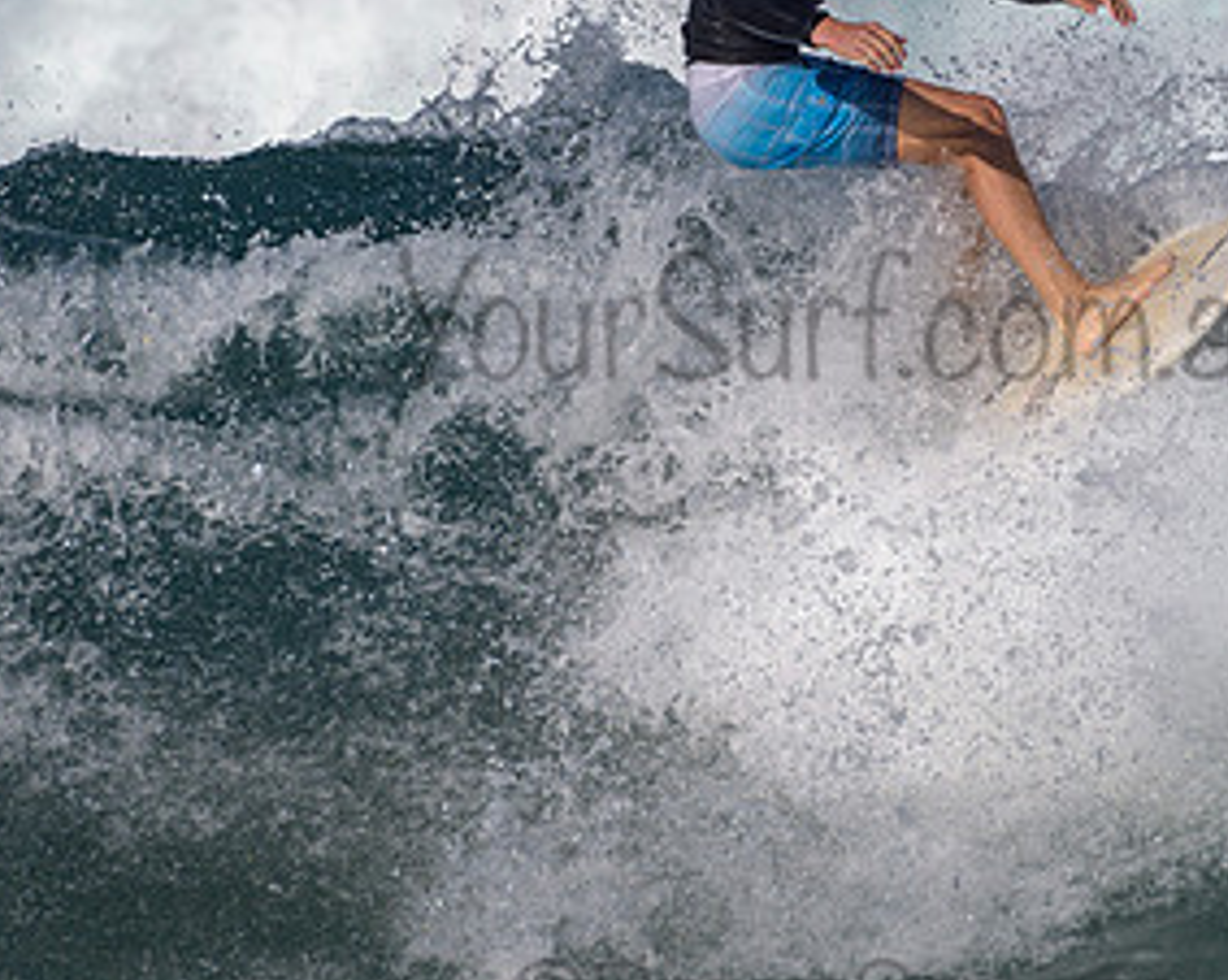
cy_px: 280
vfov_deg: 1.3
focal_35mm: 1178
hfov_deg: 1.6
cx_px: 846
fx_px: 42784
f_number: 5.6
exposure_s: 1/2000
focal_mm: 500
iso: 90
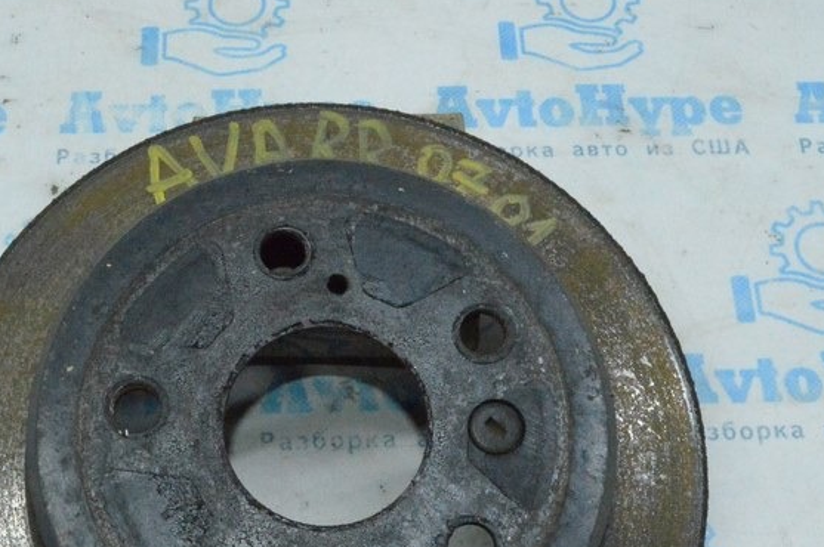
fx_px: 1324
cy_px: 425
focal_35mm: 58
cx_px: 320
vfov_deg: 23.1
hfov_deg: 34.4
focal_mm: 21
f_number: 16
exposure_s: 1/200
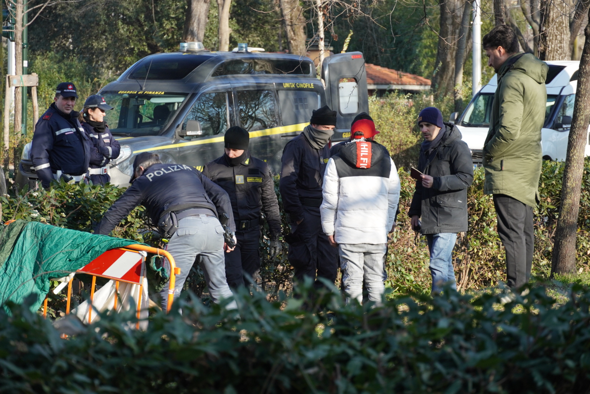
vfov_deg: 9.5
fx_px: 2362
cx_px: 295
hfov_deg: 14.2
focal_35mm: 144
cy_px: 197
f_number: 5.6
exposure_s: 1/160
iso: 400
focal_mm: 96
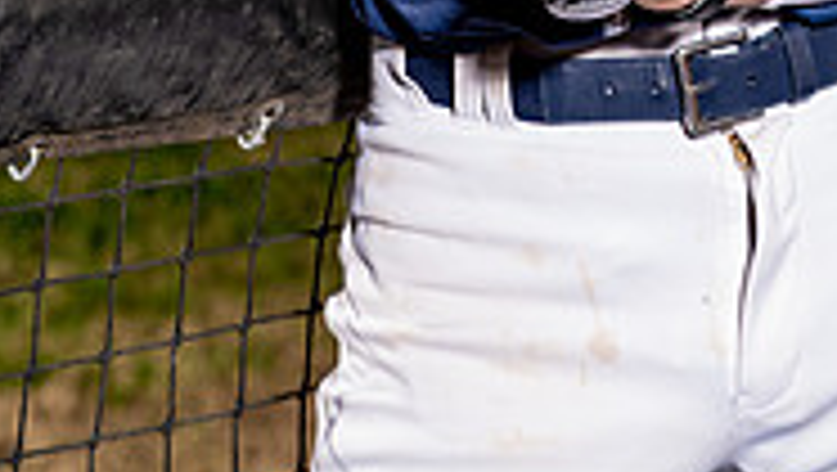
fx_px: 3776
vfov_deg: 6.9
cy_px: -508
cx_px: 513
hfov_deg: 12.6
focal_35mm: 170
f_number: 4
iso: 400
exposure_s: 1/250
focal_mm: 67
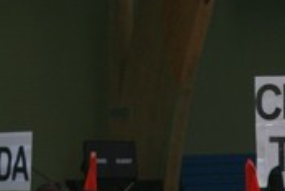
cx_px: 323
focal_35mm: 271
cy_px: 344
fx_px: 2151
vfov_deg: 5.0
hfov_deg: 7.5
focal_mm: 45
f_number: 5.6
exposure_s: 1/40
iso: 200
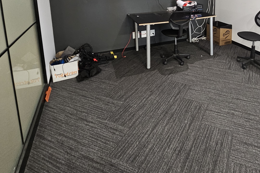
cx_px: 179
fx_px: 181
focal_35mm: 25
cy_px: 6
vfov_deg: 44.7
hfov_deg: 68.9
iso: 800
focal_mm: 2.2
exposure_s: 1/25
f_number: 2.2
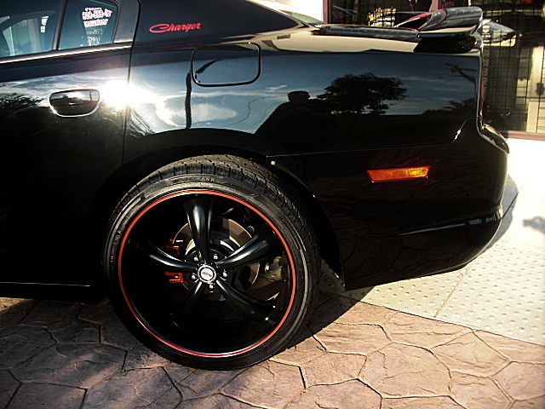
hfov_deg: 51.4
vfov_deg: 39.7
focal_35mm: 36
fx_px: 567
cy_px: 204
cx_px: 272
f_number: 2.8
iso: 50
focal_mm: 6.3
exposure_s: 1/250
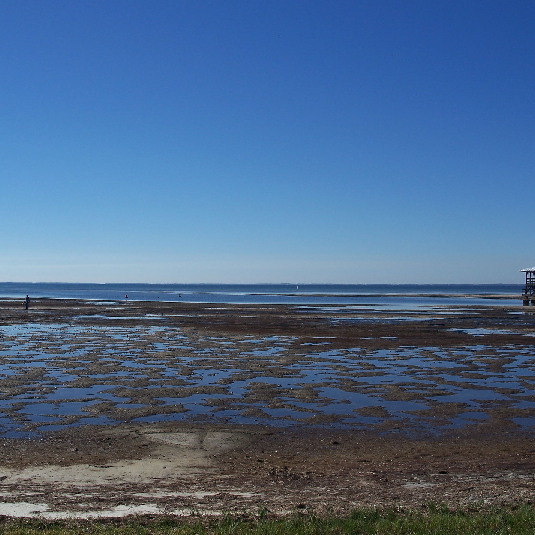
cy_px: 266
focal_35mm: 44
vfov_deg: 38.3
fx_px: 769
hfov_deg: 38.3
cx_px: 251
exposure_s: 1/500
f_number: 5.6
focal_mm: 7.8
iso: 64
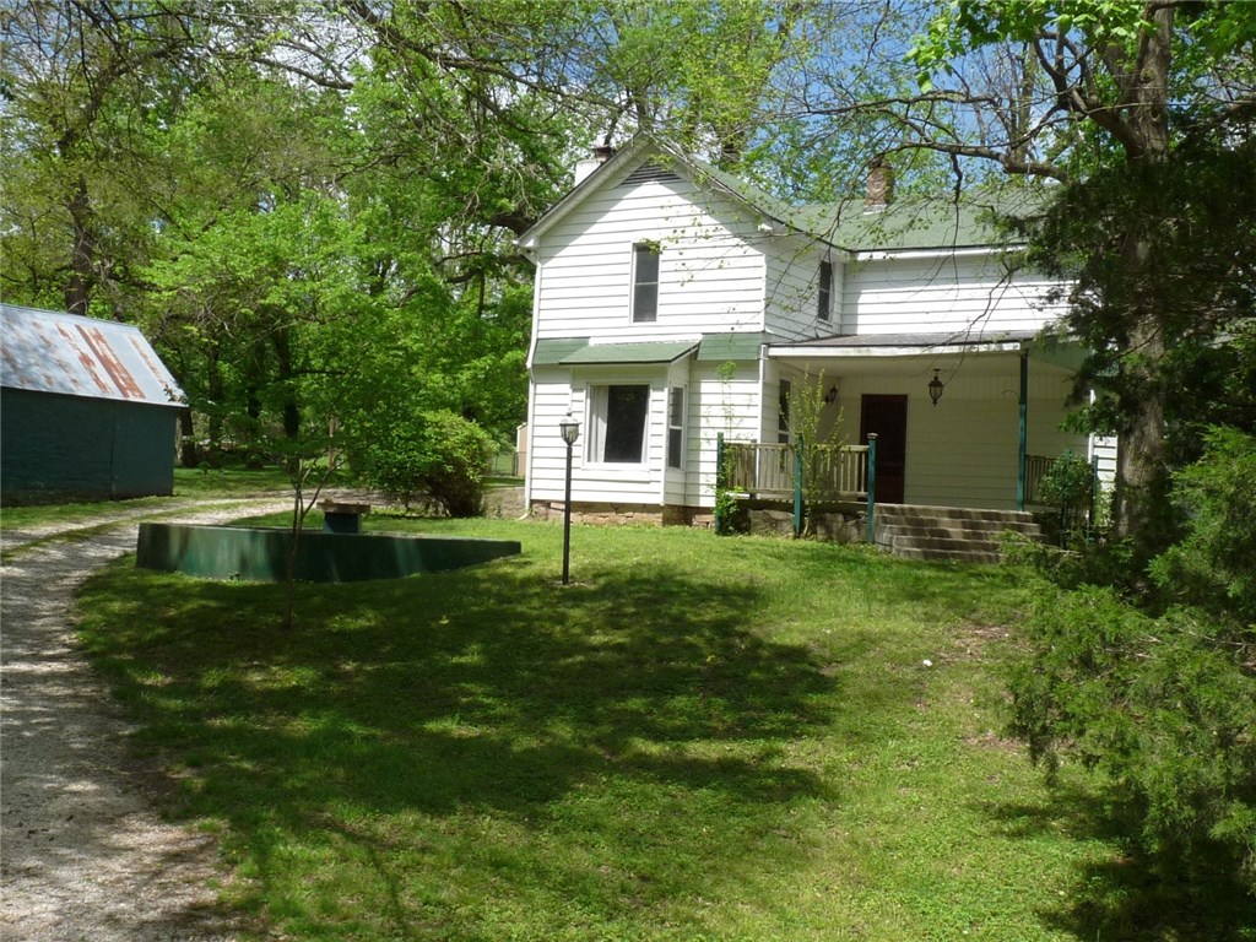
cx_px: 628
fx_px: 1415
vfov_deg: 36.8
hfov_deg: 47.9
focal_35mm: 39
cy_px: 471
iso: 100
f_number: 5.6
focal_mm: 4.8
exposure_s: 1/250
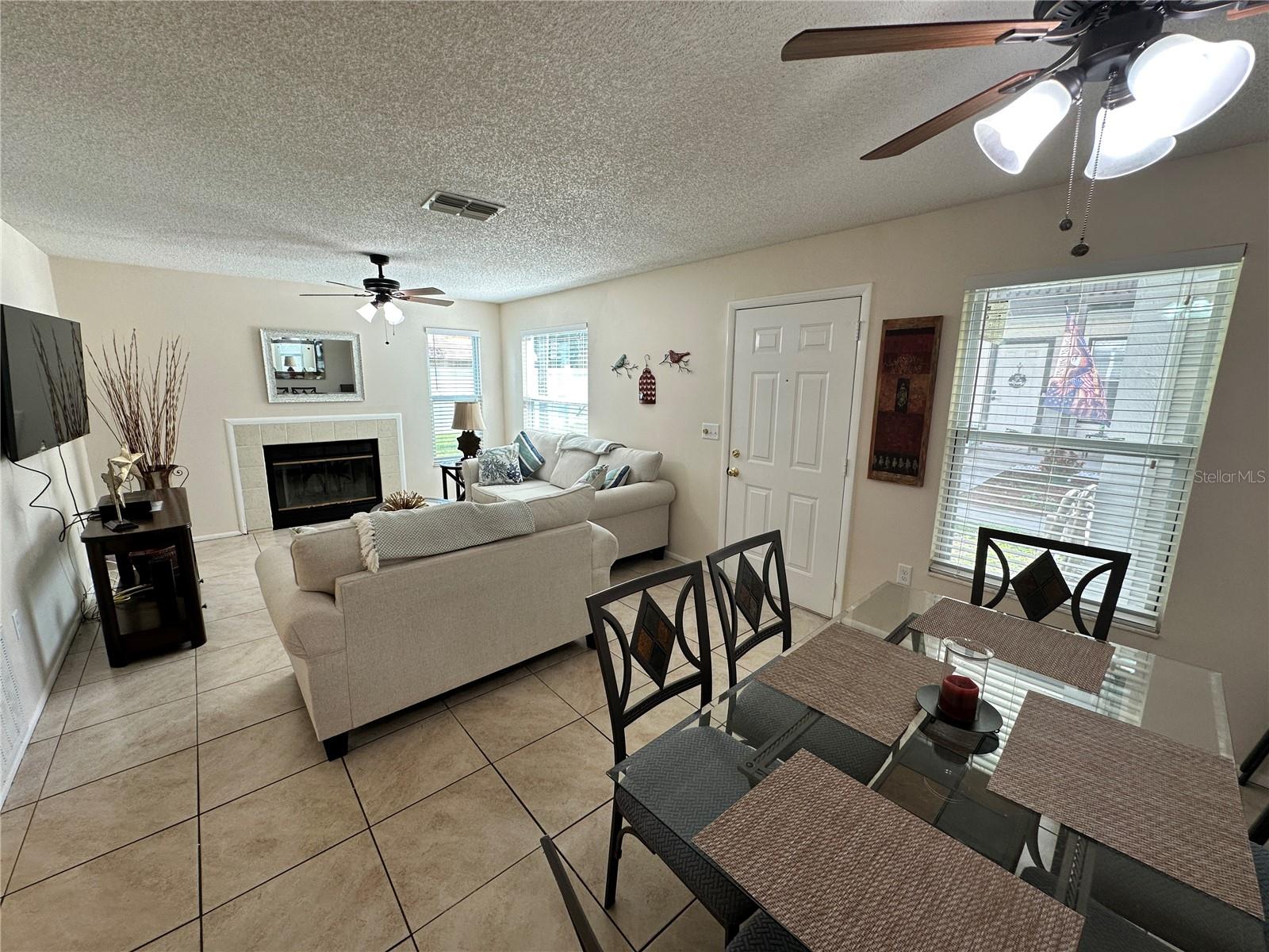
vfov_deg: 85.7
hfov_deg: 102.1
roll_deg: -1.1
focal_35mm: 14
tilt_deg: -10.5
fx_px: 513
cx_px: 634
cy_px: 476
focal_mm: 2.22
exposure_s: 1/120
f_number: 2.2
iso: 80
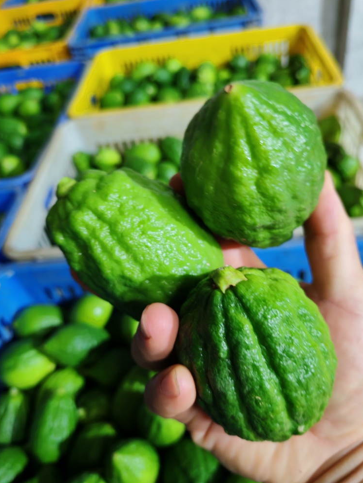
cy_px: 249
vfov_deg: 61.6
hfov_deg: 48.2
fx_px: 405
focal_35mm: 29
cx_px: 174
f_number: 1.95
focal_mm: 5.52
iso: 1000
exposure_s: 1/25
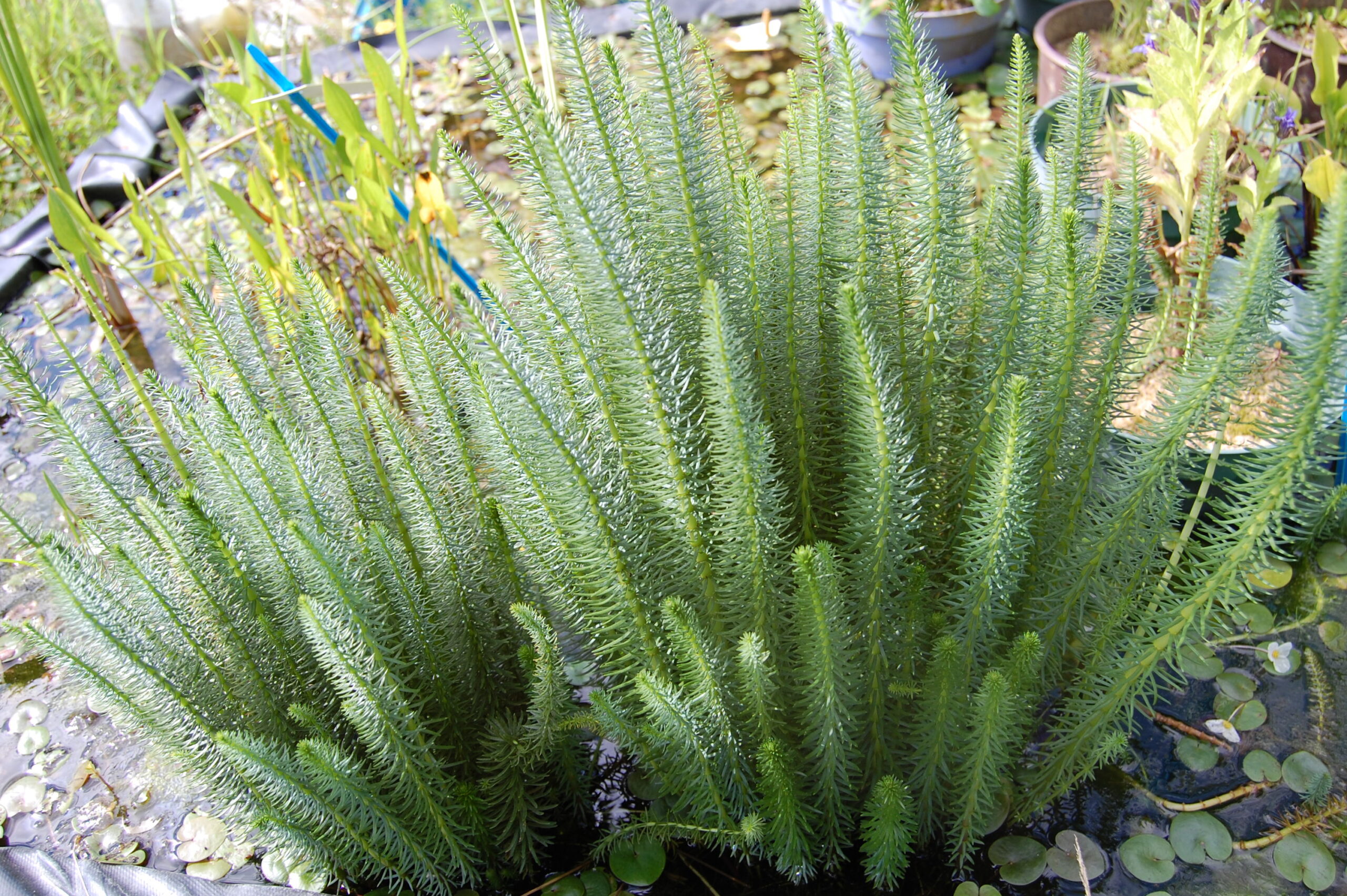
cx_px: 674
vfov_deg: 39.9
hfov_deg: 57.3
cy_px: 448
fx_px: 1234
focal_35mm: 33
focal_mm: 22
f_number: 6.3
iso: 200
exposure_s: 1/160
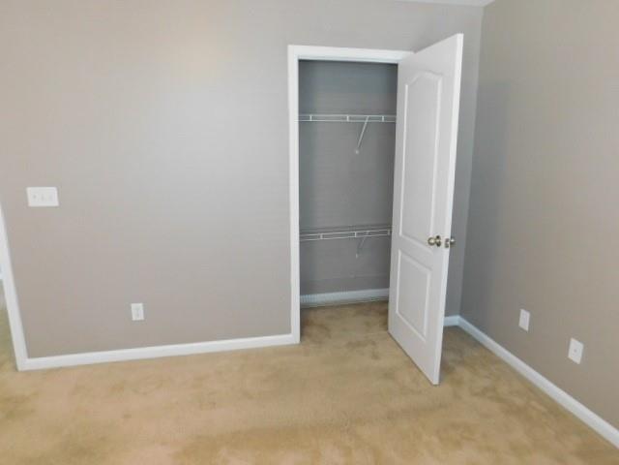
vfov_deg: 58.9
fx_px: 411
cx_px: 310
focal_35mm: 23
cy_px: 232
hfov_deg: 73.9
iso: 320
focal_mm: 4
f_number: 3
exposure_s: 1/30
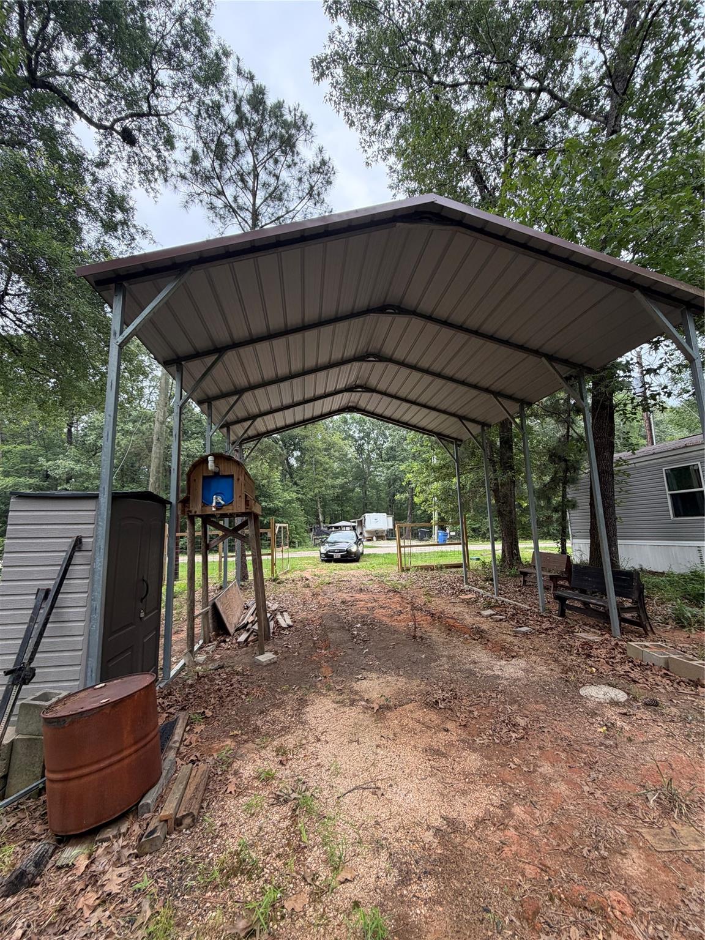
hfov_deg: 85.7
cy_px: 470
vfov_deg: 102.1
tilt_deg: +9.4
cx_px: 352
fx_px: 380
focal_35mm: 14
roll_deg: +2.3
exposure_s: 1/126
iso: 50
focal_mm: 2.22
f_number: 2.2
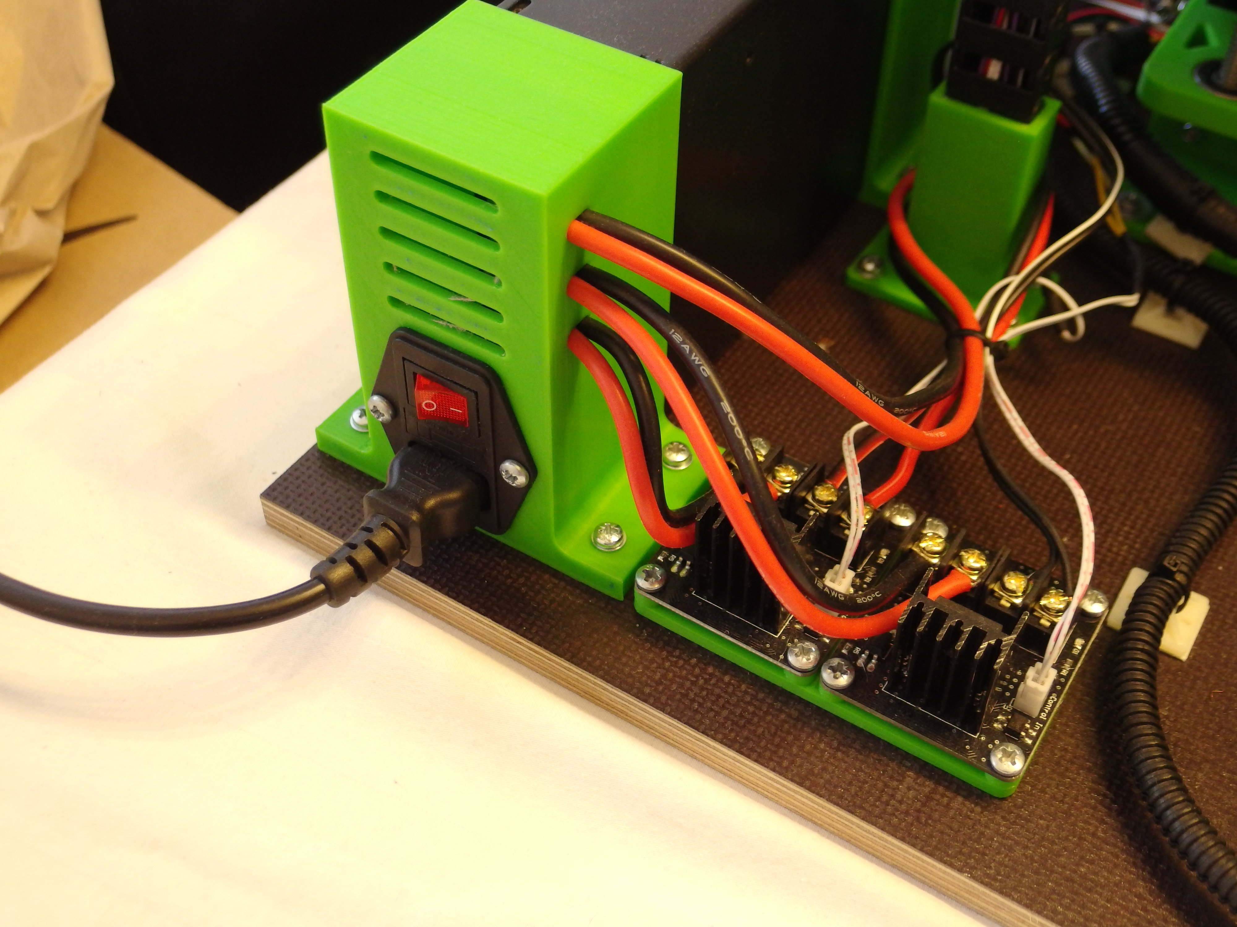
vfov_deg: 34.3
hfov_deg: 44.8
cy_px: 464
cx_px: 618
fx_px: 1501
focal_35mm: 42
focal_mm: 9
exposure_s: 1/60
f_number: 2
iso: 640
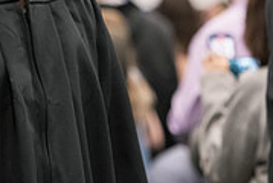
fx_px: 3000
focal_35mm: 395
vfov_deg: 3.5
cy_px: -59
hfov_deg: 5.2
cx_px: 6
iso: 3200
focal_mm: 122
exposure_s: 1/200
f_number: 3.2
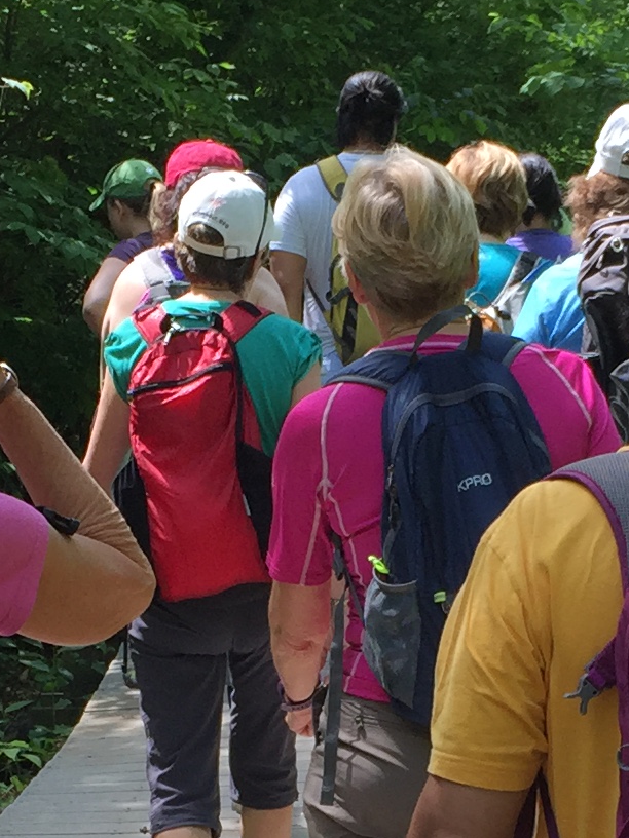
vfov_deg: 16.6
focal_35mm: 116
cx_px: 312
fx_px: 2810
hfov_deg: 12.8
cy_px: 851
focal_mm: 4.15
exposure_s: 1/482
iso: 32
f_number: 2.2
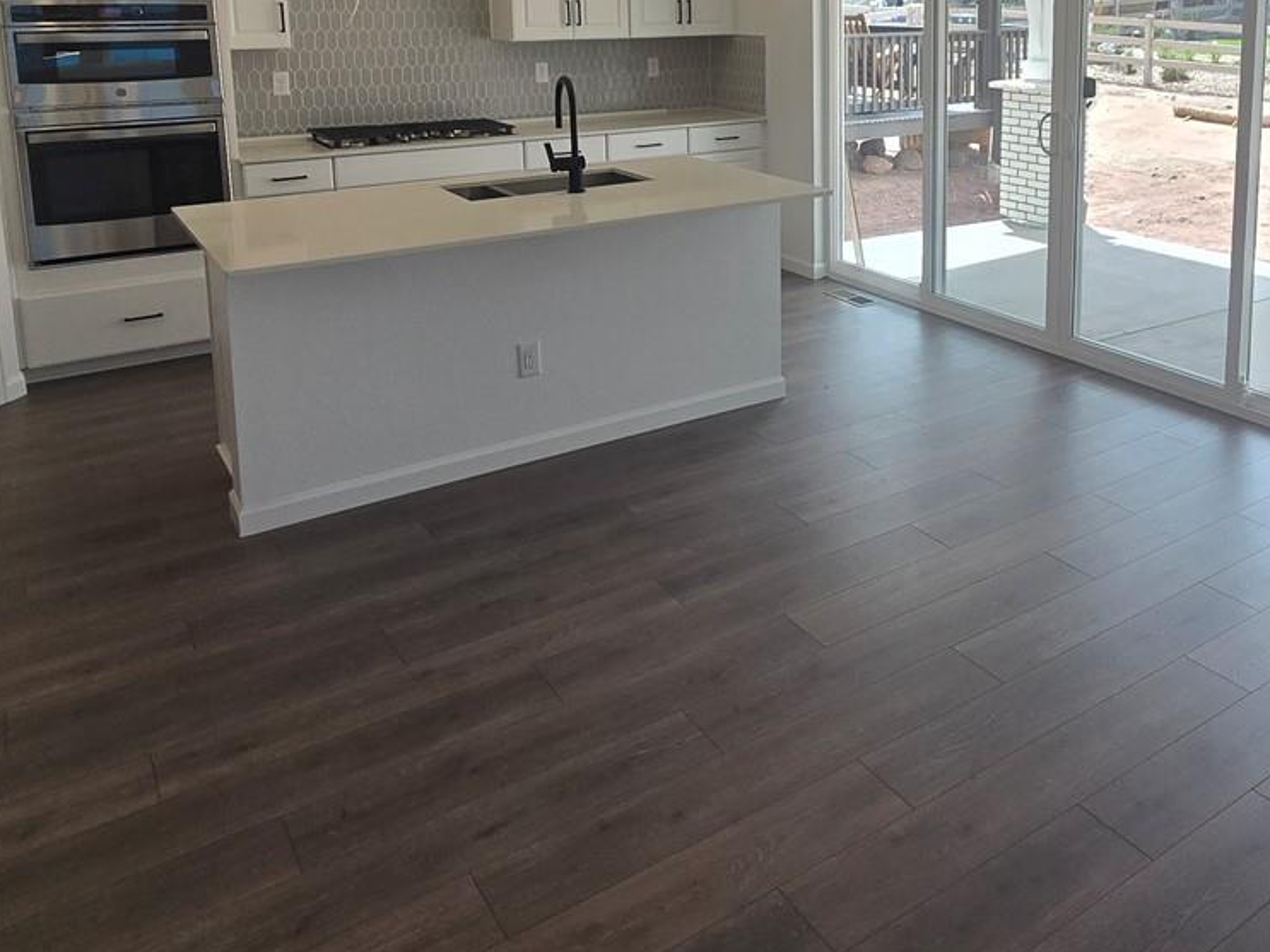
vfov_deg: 46.8
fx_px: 1027
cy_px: 178
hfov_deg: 61.7
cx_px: 863
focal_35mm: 28
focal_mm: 2.2
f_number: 2.2
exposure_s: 1/307
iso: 50
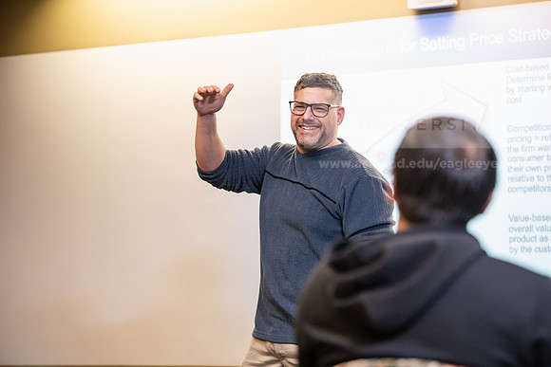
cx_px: 276
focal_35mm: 112
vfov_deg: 12.2
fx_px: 1715
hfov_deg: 18.3
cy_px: 184
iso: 2500
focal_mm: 112
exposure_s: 1/200
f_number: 3.2
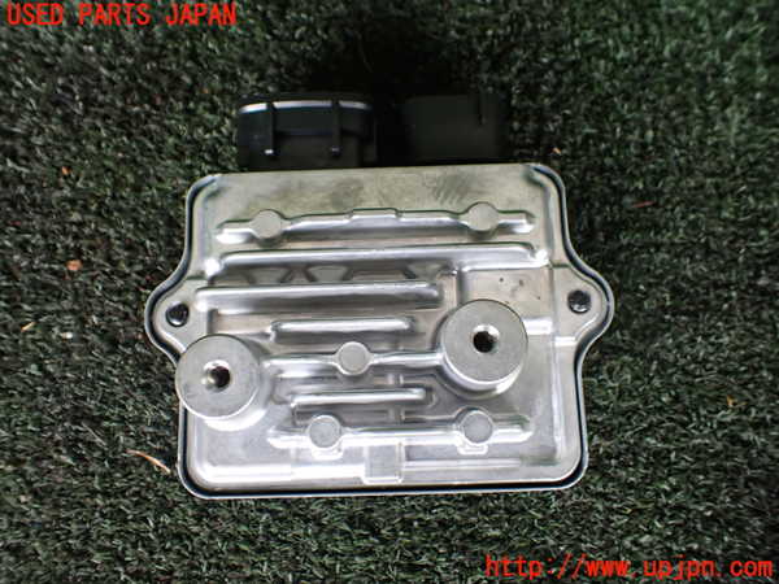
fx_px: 675
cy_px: 292
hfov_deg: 60.0
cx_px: 390
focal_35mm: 30
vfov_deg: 46.8
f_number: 2.3
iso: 320
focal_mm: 5.4
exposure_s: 1/125
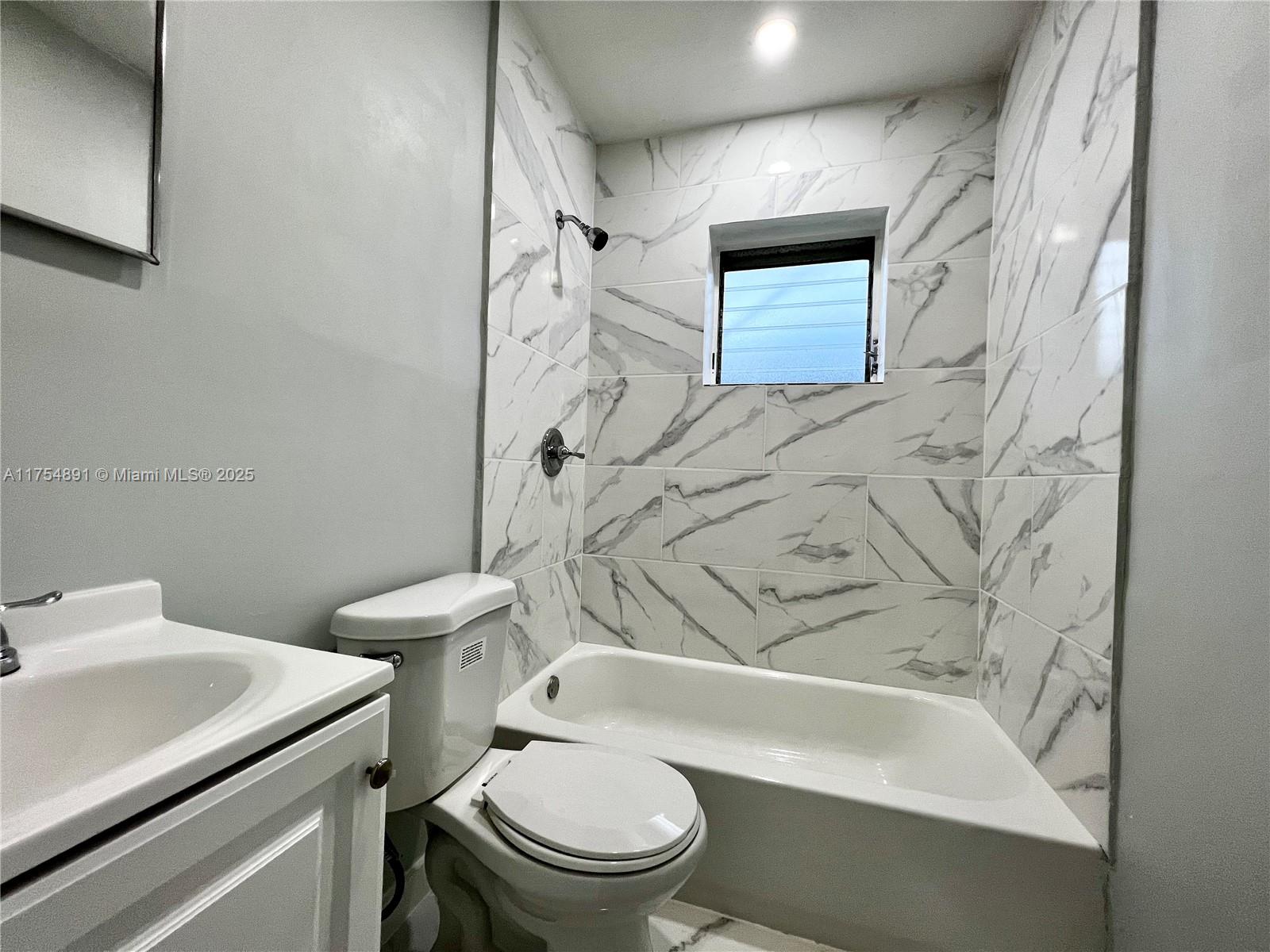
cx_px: 635
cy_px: 476
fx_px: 477
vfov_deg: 89.9
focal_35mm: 13
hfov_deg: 106.2
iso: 100
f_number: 1.8
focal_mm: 1.57
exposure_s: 1/120
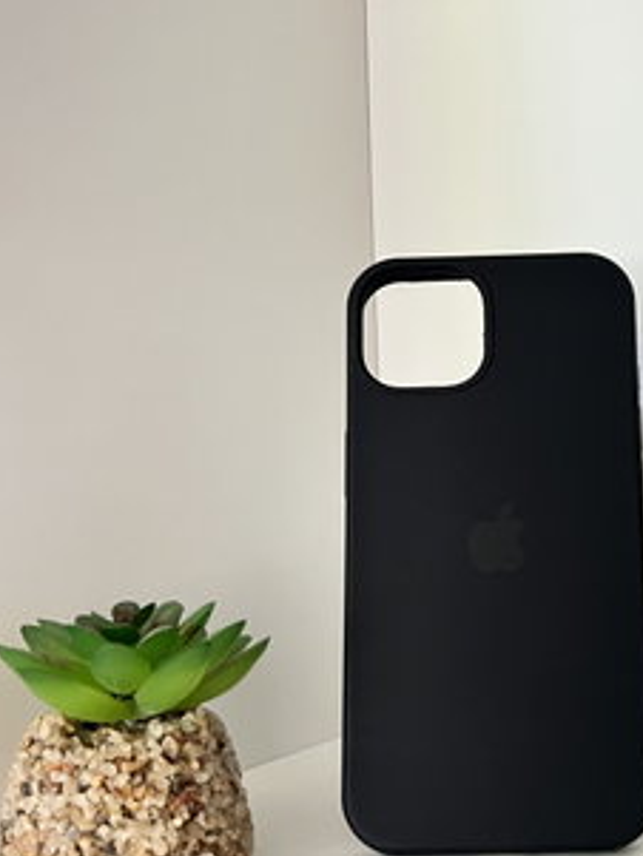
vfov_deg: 41.2
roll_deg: +2.8
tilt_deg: -3.1
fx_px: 1138
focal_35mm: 46
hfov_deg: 30.9
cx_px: 501
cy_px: 476
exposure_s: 1/60
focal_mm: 5.7
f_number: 1.5
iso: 500
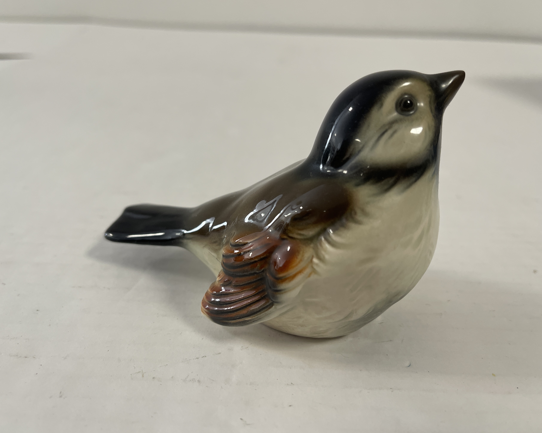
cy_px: 212
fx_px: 433
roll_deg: -3.1
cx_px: 253
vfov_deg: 53.2
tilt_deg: -25.7
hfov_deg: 64.0
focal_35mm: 27
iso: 125
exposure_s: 1/100
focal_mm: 5.1
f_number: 1.6
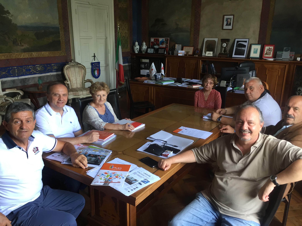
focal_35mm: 29
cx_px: 151
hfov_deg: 61.7
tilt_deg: -17.1
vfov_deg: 48.2
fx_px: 253
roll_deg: -1.6
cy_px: 113
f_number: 2.2
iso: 40
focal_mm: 4.15
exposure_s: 1/33
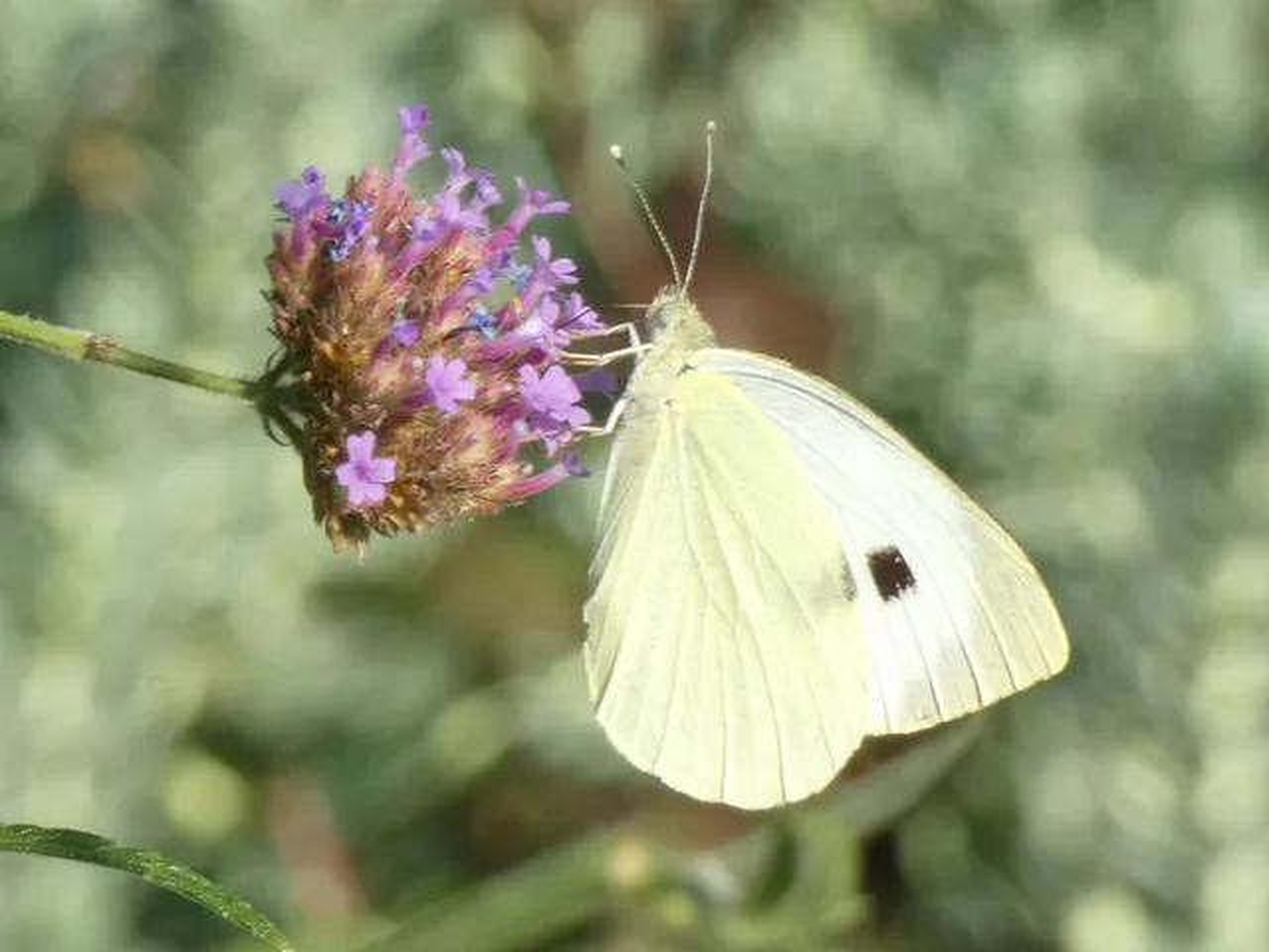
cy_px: 476
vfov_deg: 5.4
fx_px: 10045
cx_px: 634
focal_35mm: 274
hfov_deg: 7.2
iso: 80
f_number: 5.5
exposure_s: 1/80
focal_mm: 49.1
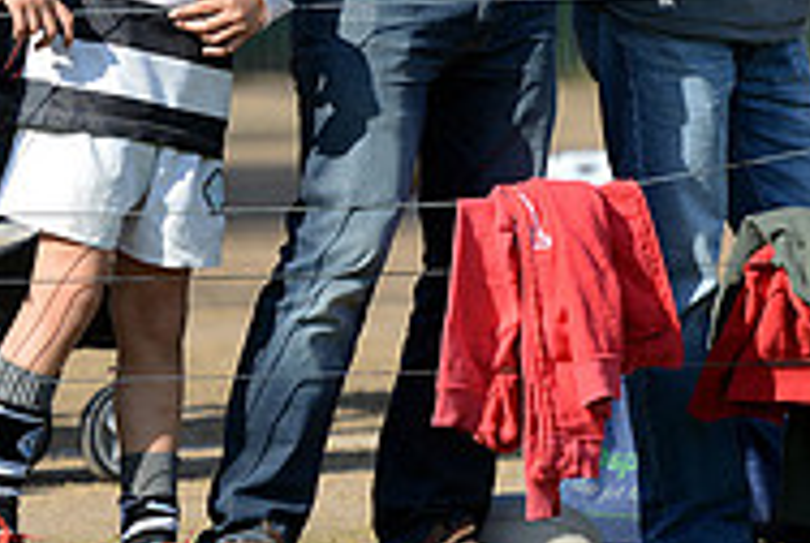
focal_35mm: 570
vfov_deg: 2.4
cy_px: -153
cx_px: 383
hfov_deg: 3.6
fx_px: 12845
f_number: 4
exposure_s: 1/1250
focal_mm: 185
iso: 320
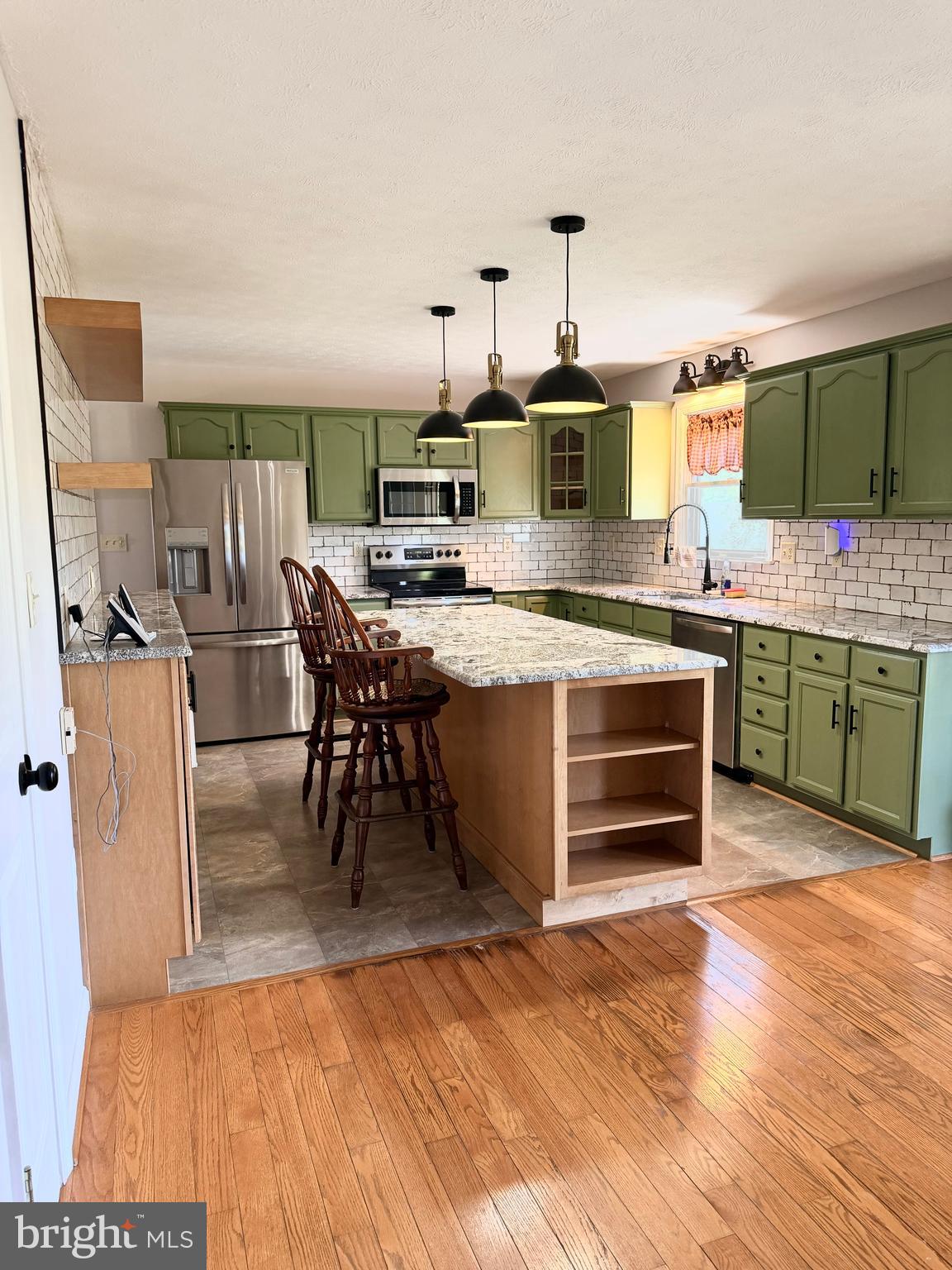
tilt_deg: -8.8
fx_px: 880
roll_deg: +0.8
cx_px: 476
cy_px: 635
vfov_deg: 71.6
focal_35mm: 24
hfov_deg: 56.8
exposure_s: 1/60
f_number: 1.78
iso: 200
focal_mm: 6.76
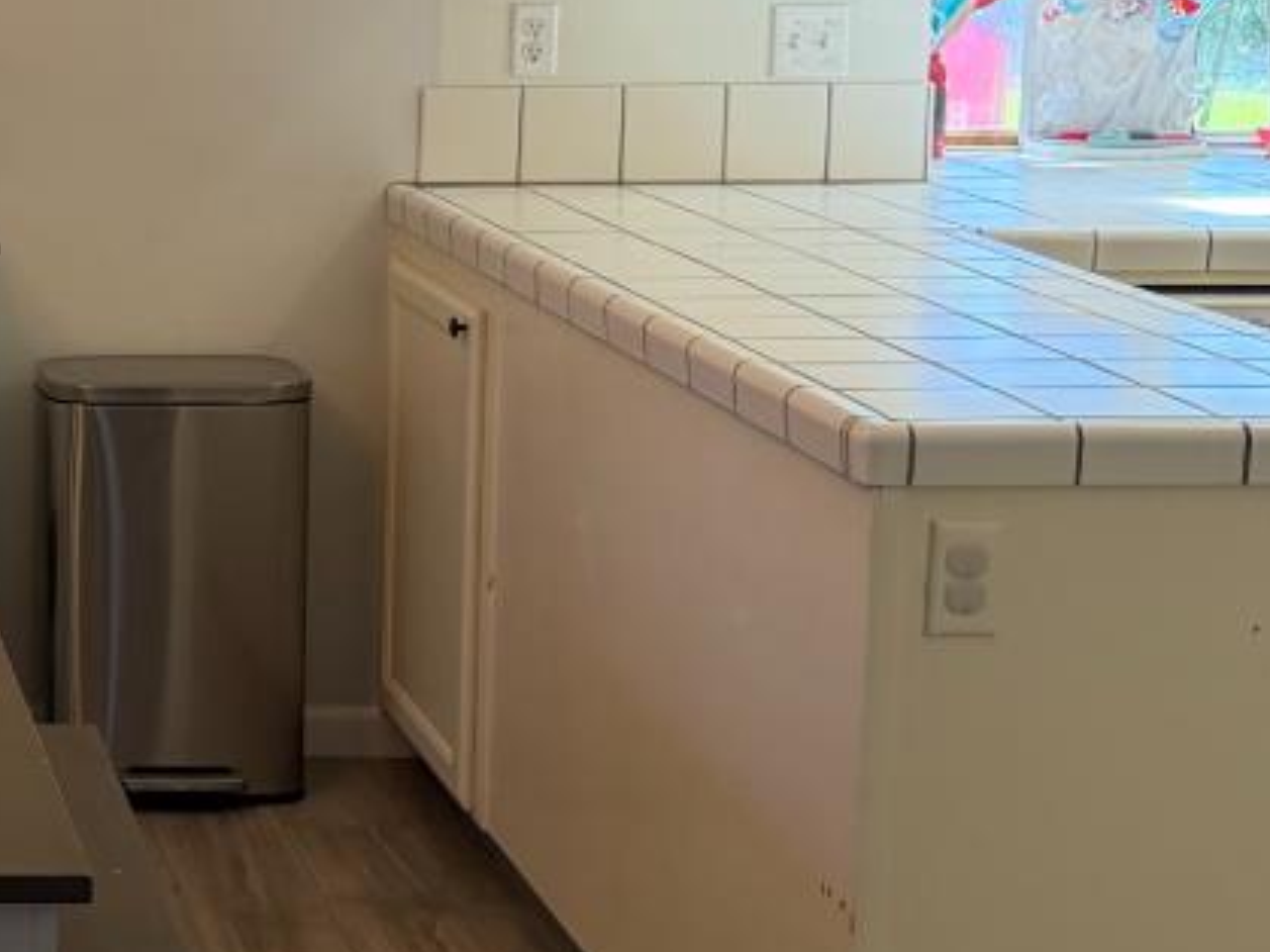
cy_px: 274
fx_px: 3154
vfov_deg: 17.1
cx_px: -321
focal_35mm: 86
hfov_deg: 21.0
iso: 200
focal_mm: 6.76
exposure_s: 1/144
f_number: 1.78
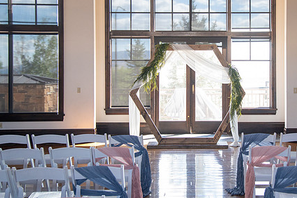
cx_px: 197
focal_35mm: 52
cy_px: 72
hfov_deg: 37.8
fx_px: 429
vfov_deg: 25.9
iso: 2500
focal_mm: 38
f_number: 5
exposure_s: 1/125
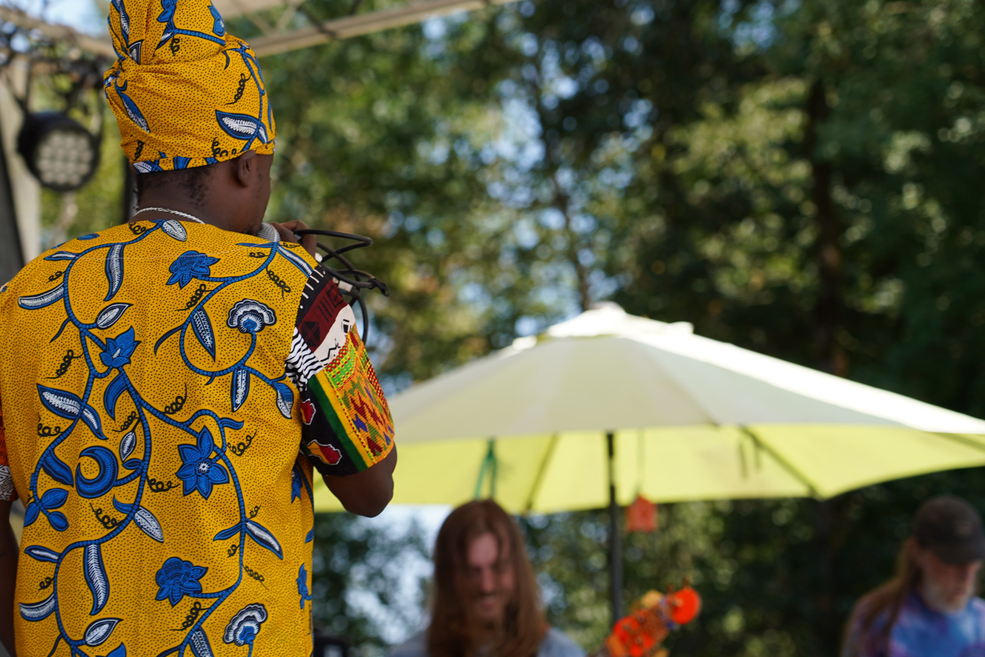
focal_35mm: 154
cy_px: 323
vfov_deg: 8.9
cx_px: 313
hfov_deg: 13.3
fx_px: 4213
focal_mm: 105
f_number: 5
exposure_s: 1/250
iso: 100
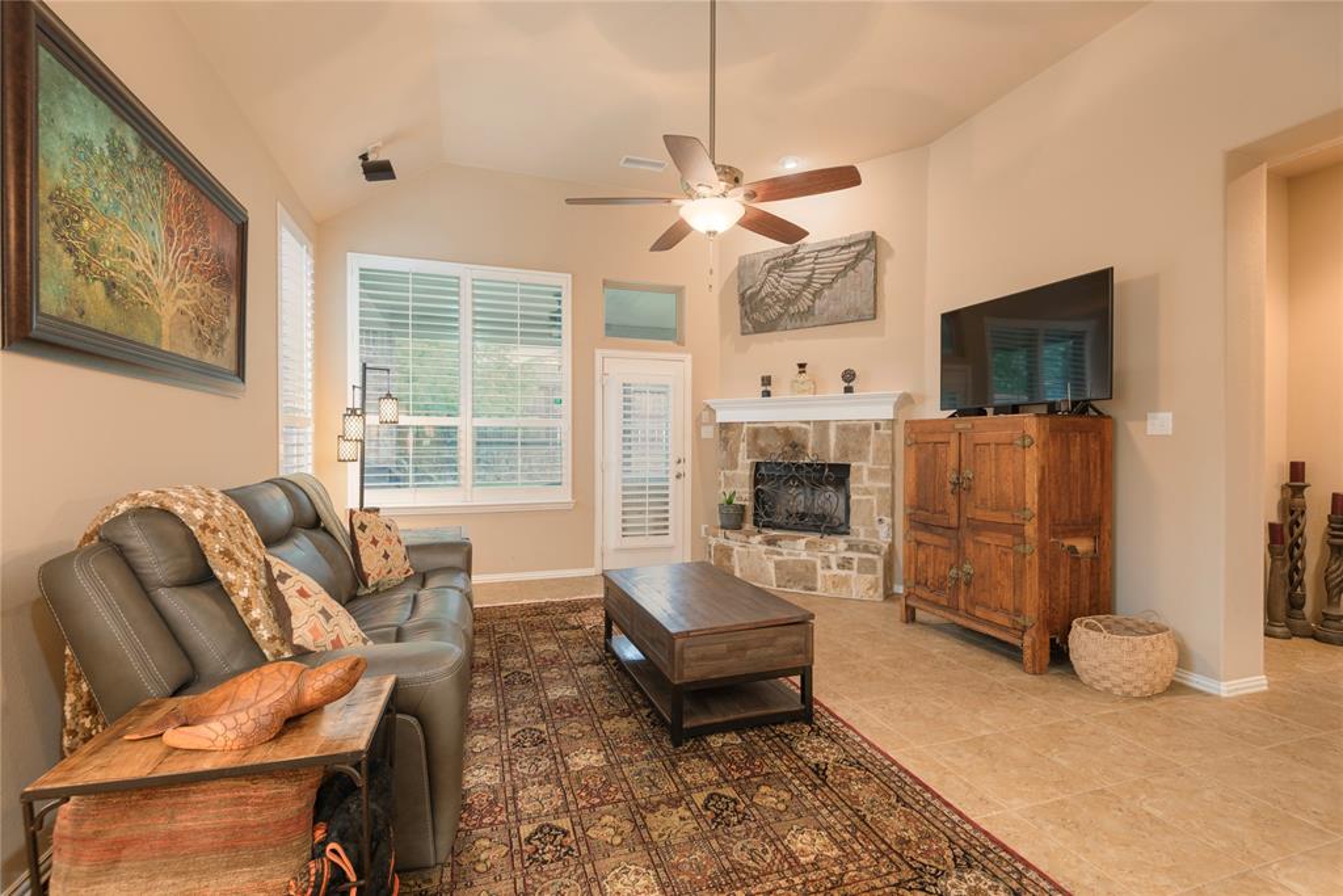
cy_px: 448
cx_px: 672
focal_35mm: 16
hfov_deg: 96.7
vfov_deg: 73.8
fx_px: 597
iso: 100
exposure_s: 1.3
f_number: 7.1
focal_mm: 16
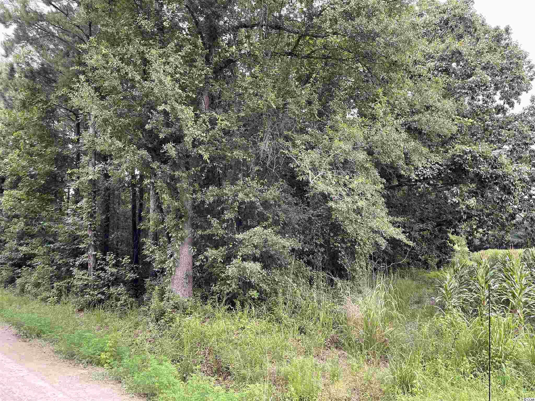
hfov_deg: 67.3
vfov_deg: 53.1
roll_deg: -0.4
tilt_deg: +7.5
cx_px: 268
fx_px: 402
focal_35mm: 26
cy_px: 200
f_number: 1.6
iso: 80
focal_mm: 5.1
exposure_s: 1/121
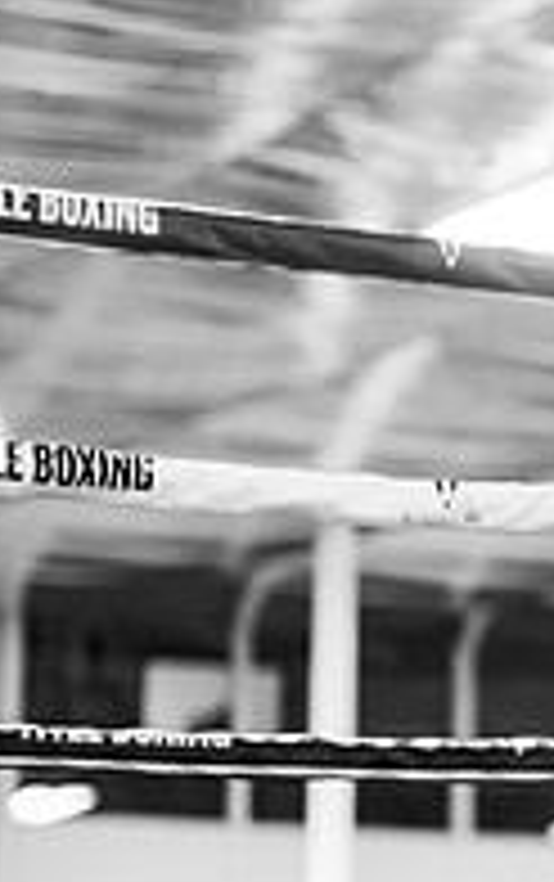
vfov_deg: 10.1
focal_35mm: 208
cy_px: 385
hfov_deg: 6.2
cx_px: 1126
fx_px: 5010
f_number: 2
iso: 3200
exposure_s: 1/800
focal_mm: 69
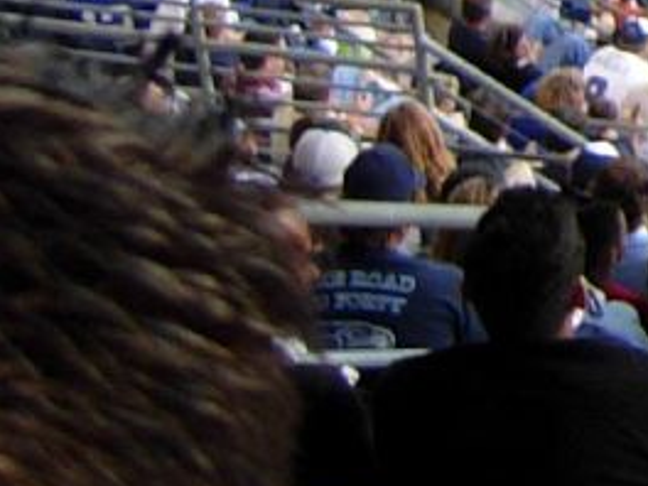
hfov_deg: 6.4
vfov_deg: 5.1
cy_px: -788
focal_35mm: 279
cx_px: 2077
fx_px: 5223
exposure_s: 1/39.1
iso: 50
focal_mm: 7.5
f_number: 2.7
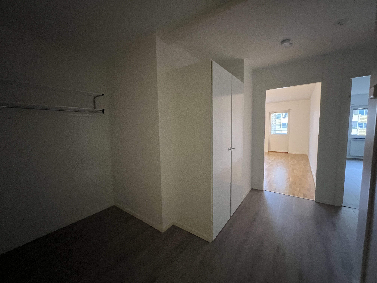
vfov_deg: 89.9
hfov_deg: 106.2
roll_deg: +1.0
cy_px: 142
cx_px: 188
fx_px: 142
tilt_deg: -5.3
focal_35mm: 13
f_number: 1.8
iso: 1000
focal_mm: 1.57
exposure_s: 1/34
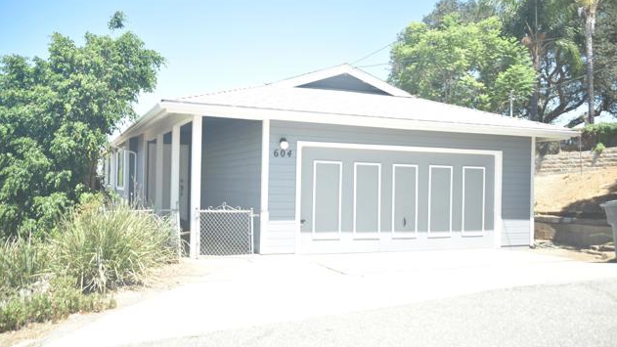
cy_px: 179
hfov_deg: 58.0
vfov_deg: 34.7
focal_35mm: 34
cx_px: 310
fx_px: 556
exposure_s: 1/320
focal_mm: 32
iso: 200
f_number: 9
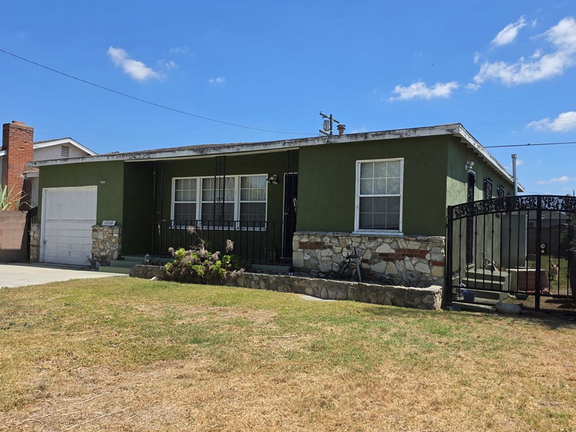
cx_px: 306
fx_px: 449
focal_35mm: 27
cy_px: 219
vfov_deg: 51.4
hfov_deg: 65.3
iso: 64
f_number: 1.4
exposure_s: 1/6571
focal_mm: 6.5
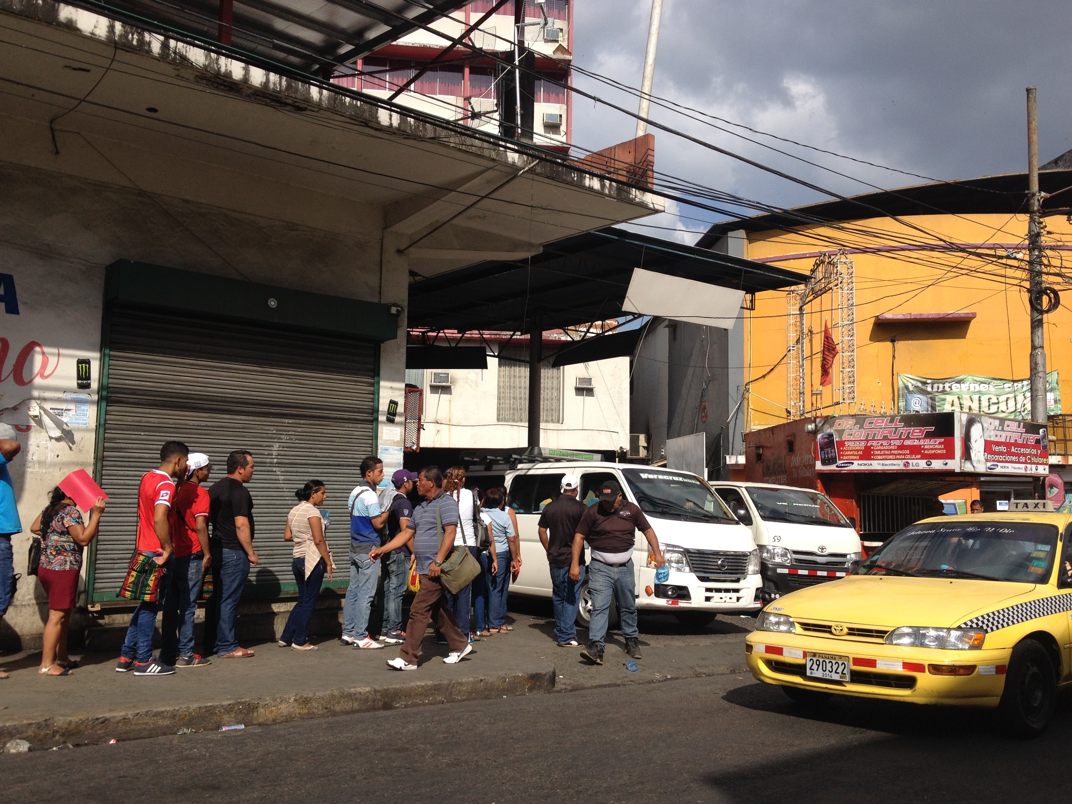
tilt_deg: +7.2
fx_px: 1084
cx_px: 536
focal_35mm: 35
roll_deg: -1.0
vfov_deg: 40.7
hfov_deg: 52.6
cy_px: 402
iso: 50
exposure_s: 1/2123
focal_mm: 4.28
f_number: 2.4
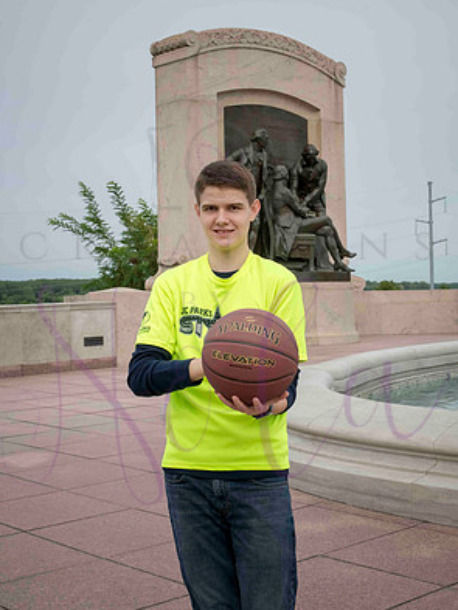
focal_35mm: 55
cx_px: 227
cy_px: 301
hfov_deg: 26.6
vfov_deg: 34.9
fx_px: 970
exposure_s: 1/400
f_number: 14
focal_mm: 50
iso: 640
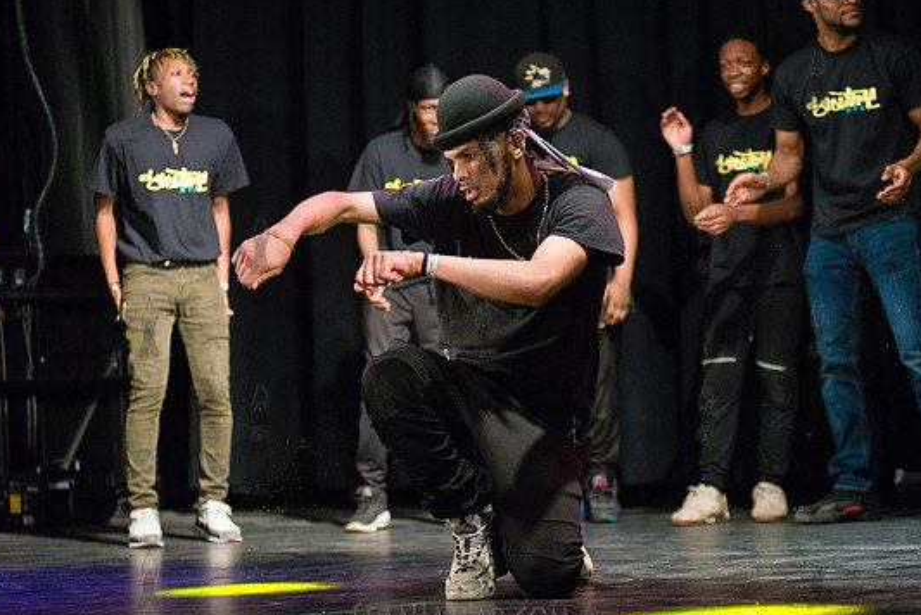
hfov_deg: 23.4
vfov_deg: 15.7
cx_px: 482
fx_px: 2227
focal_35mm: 87
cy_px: 327
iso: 4000
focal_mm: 80
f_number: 2.8
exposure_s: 1/1250
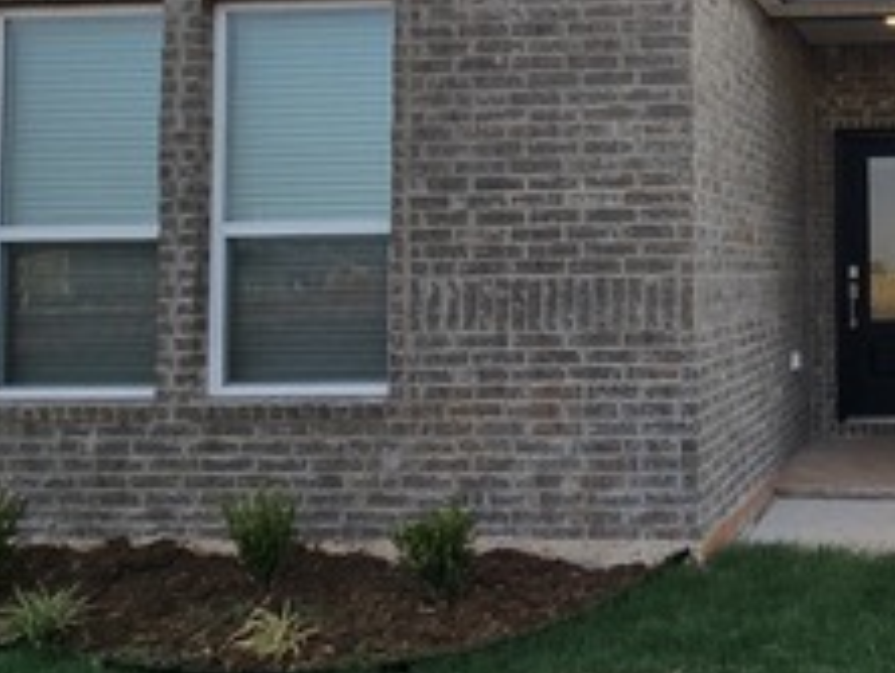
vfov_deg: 36.5
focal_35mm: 39
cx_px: 929
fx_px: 1009
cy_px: 226
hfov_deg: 40.7
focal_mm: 2.2
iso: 50
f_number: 2.2
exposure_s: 1/699
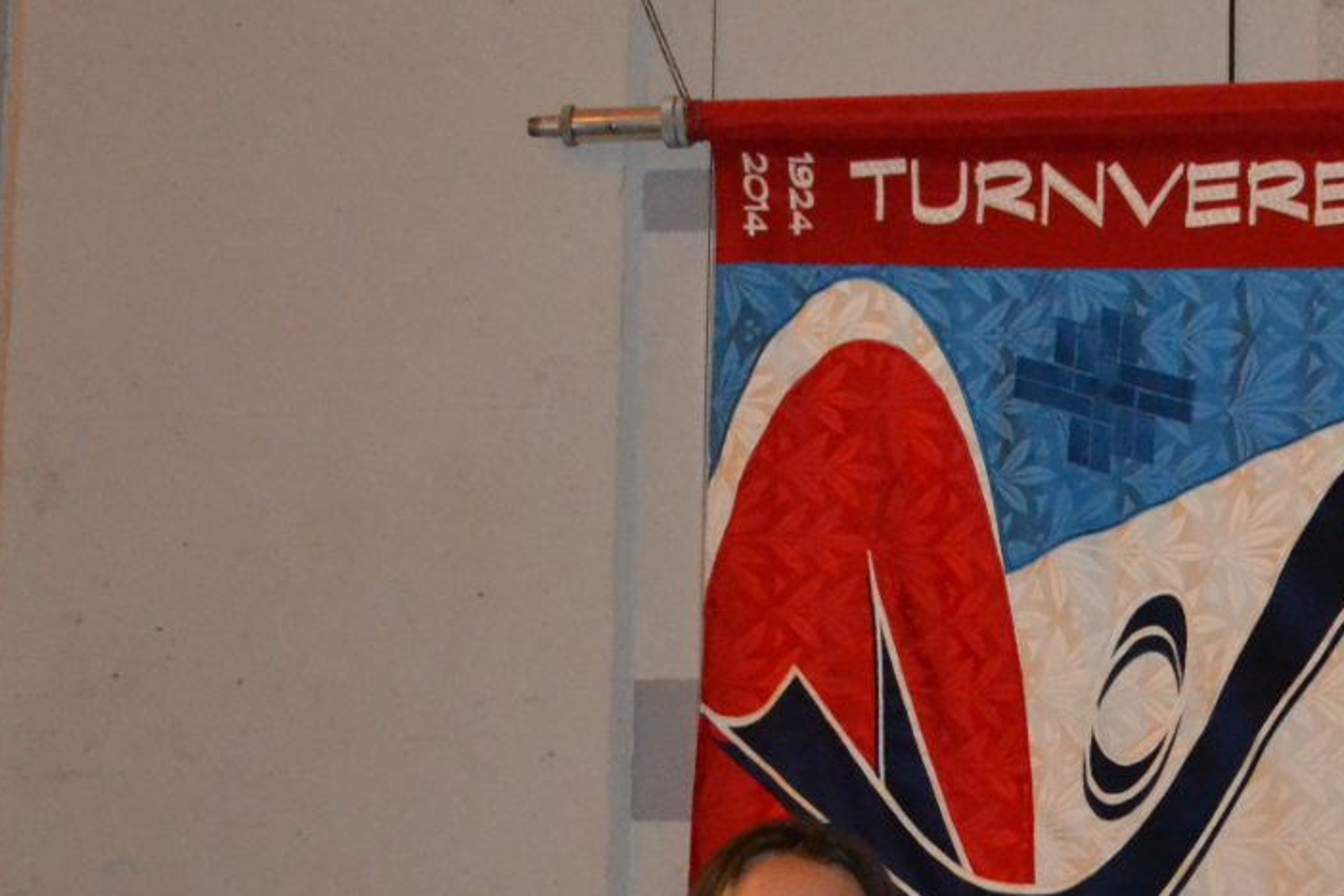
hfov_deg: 18.6
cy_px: 998
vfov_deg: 12.8
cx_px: 1537
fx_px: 3920
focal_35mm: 105
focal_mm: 24
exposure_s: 1/60
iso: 3200
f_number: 4
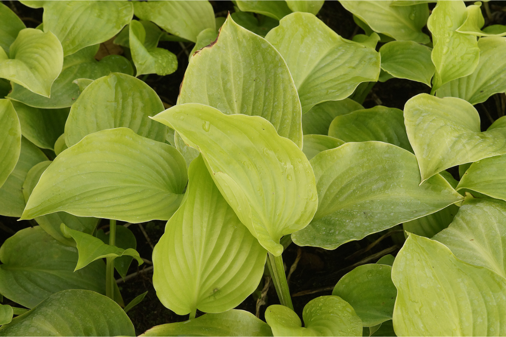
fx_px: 2108
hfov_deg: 13.7
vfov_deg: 9.1
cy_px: 168
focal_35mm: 150
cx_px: 253
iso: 640
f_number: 11
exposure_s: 1/160
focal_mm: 100
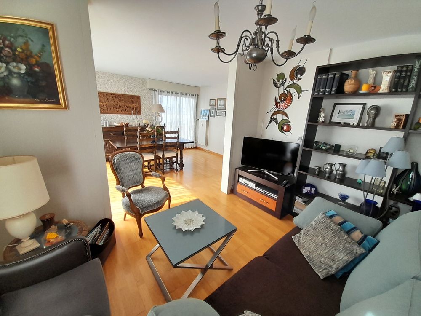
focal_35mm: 13
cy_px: 158
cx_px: 210
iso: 40
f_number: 2.2
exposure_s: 1/120
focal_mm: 1.13
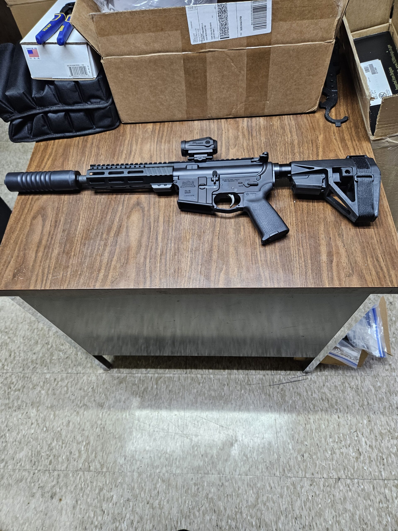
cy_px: 266
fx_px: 353
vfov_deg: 73.9
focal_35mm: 23
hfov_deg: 58.9
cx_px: 199
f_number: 1.8
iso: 320
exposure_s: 1/120
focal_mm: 5.4
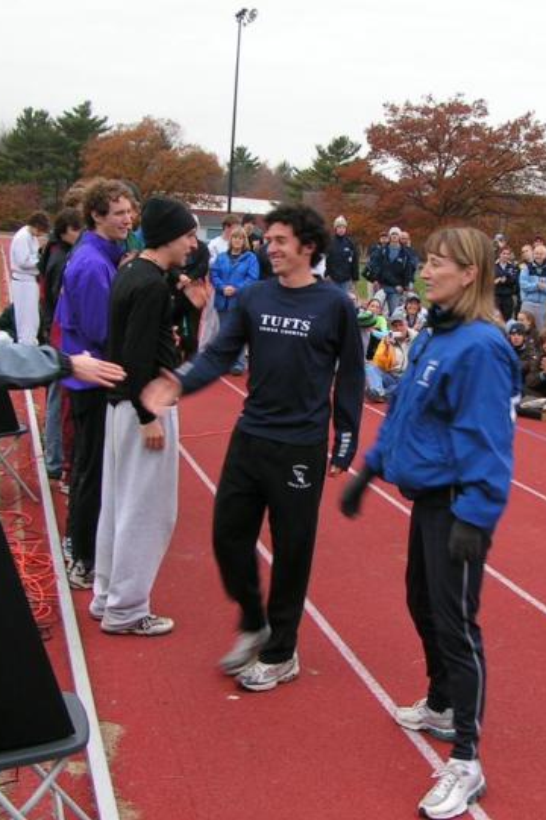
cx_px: 357
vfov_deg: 37.5
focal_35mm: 53
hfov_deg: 25.4
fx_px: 1207
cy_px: 409
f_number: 4
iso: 50
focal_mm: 5.8
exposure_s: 1/50
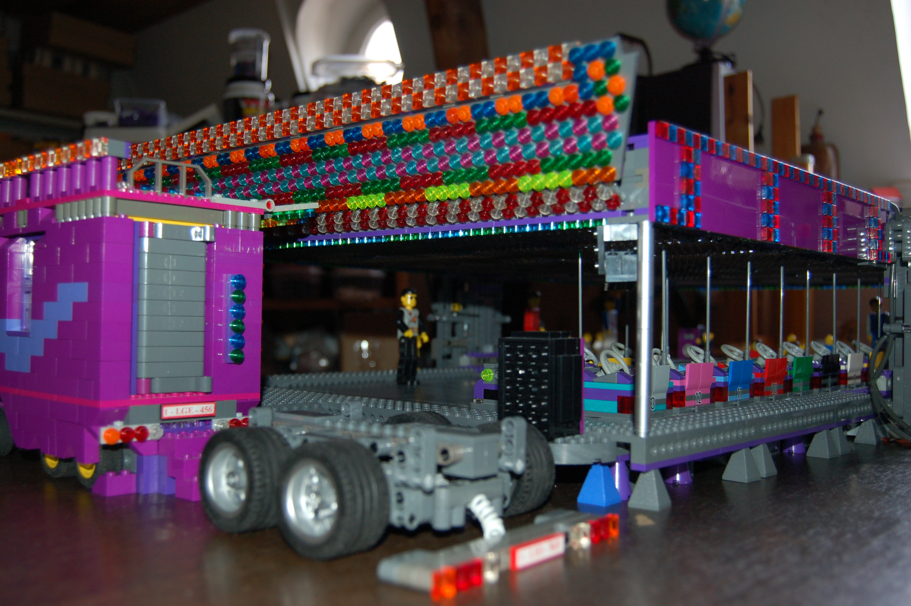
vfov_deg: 36.8
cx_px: 456
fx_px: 910
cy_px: 303
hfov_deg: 53.2
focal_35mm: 36
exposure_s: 1/60
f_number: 4
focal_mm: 24
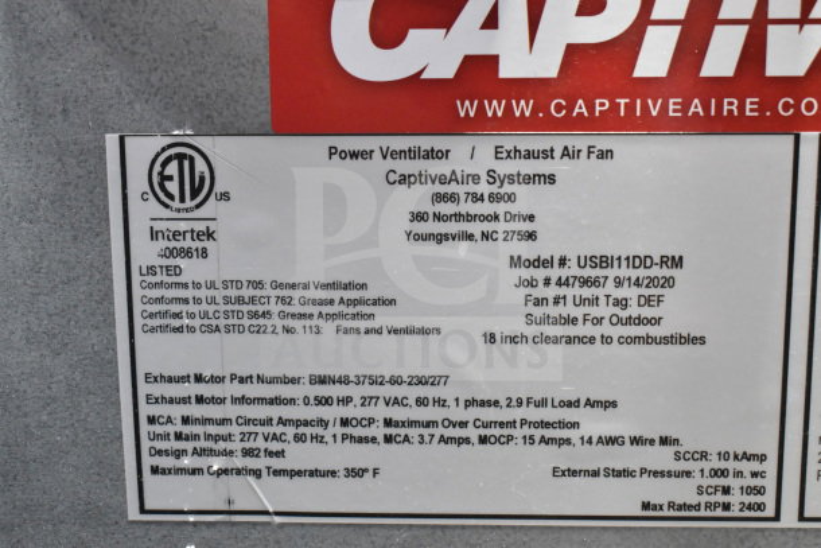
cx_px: 410
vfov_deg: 25.1
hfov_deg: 36.9
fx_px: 1232
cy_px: 274
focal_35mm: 54
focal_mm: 36
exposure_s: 1/160
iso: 6400
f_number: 6.3
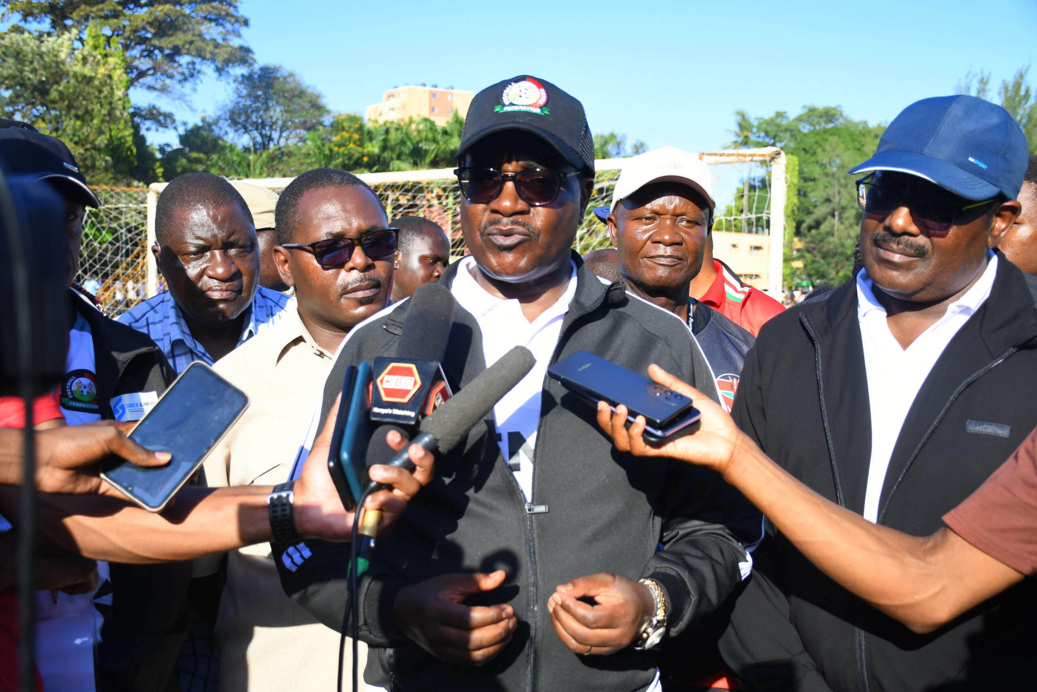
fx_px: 1296
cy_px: 346
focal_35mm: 45
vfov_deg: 29.9
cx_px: 518
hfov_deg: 43.6
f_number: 5
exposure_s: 1/320
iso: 100
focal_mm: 30
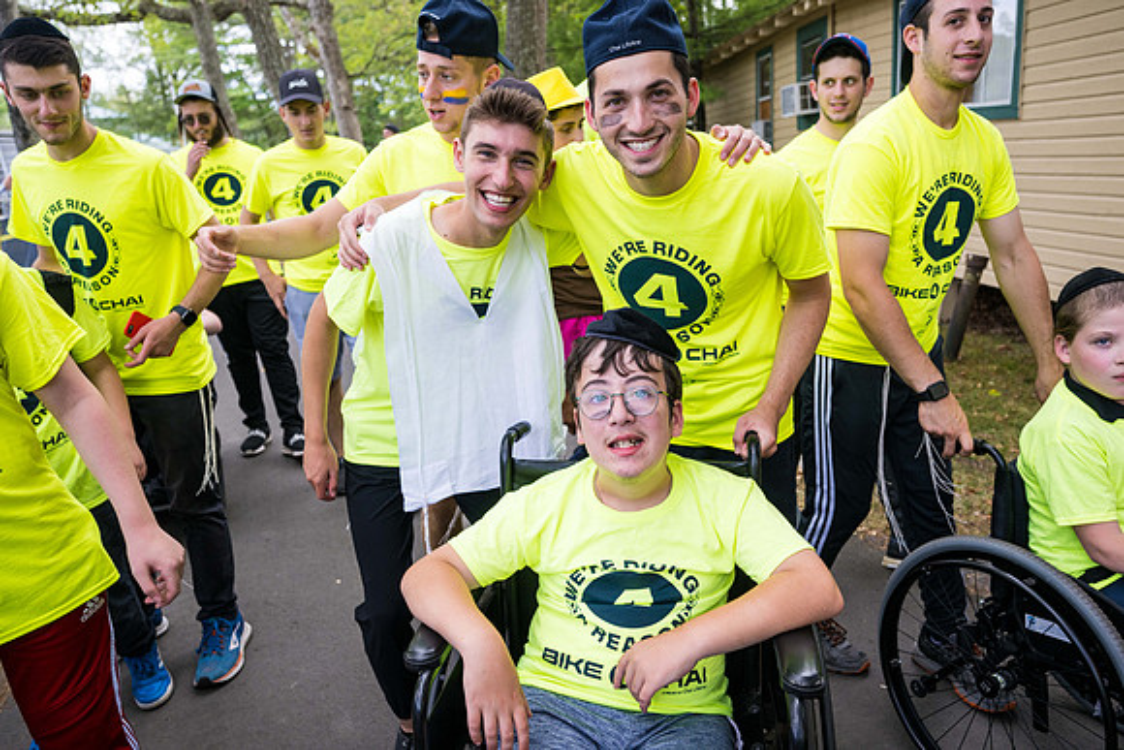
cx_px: 562
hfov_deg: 69.4
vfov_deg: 49.6
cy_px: 375
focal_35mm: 26
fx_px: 812
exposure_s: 1/500
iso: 500
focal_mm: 26
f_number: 4
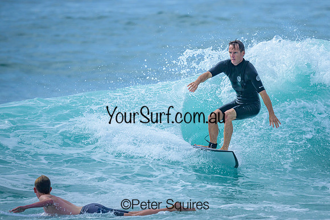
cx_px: 202
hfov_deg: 1.9
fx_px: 9838
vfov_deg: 1.3
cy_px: 72
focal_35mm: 1073
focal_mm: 800
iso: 280
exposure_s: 1/3200
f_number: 6.3
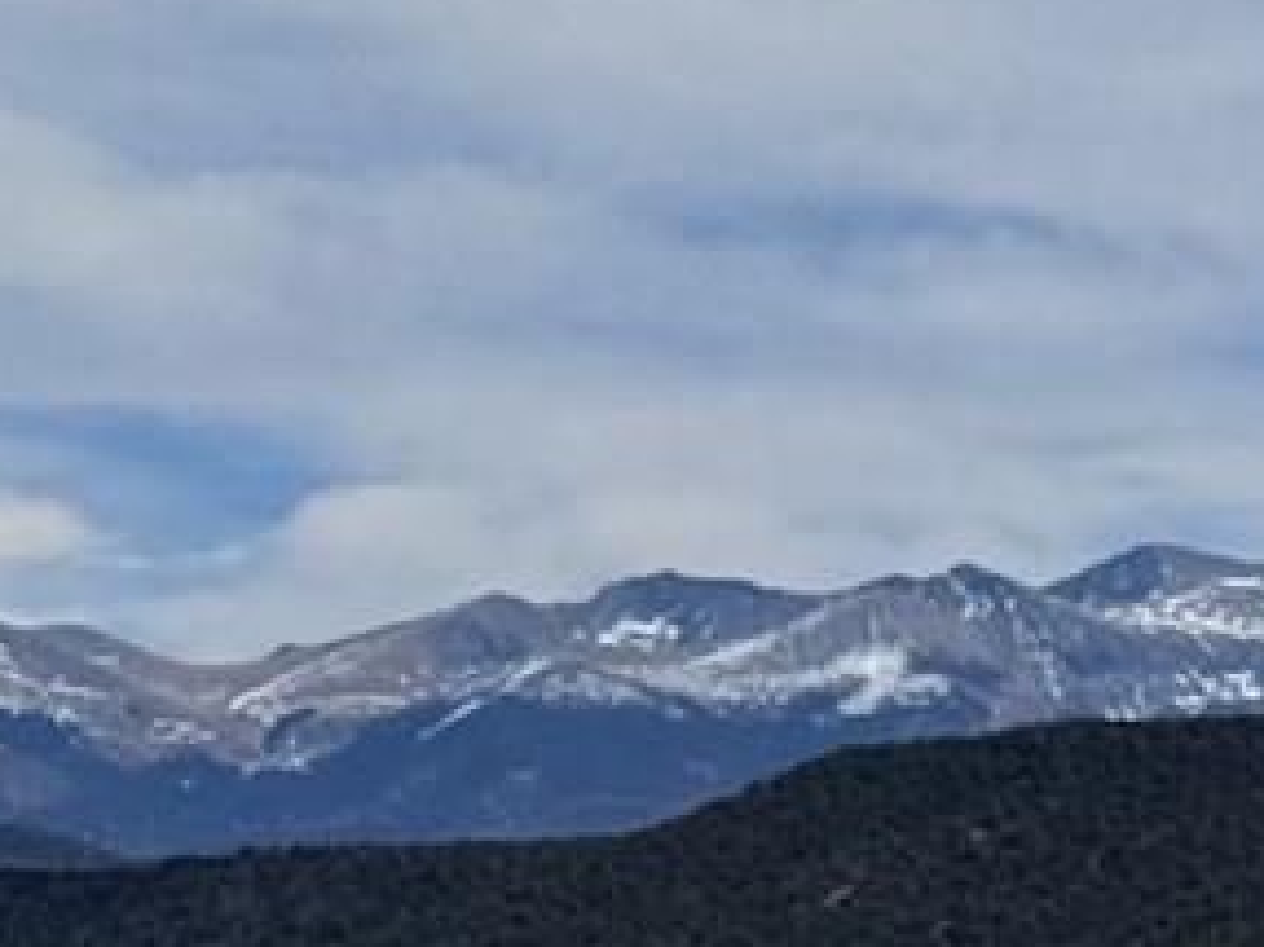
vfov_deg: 5.5
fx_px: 9782
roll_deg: -1.1
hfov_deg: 7.3
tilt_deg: -3.0
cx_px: -163
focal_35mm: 268
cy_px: 1484
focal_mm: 6.76
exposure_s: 1/10526
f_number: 1.78
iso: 80
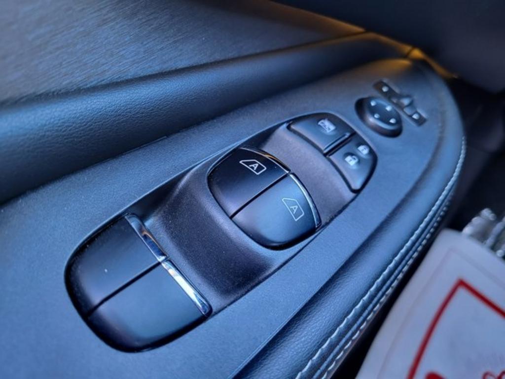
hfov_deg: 67.3
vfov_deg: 53.1
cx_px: 252
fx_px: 379
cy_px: 190
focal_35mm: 26
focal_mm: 5.4
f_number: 1.8
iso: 250
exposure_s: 1/40
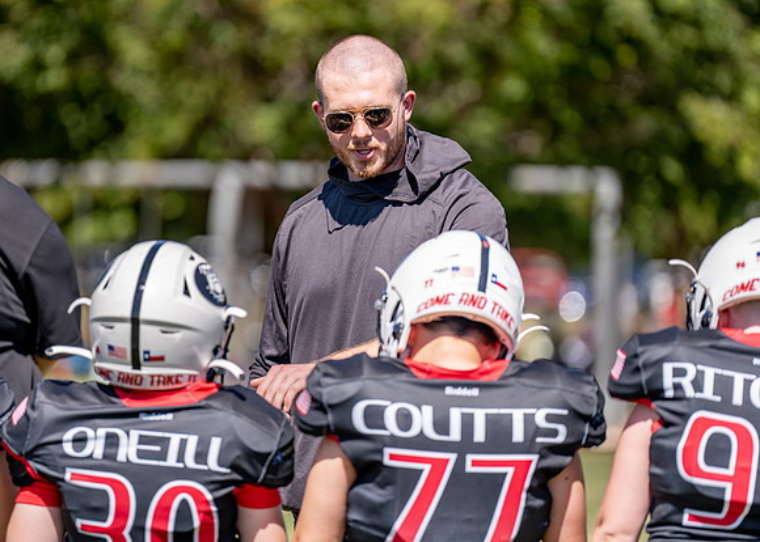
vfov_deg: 5.8
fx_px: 5384
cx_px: 344
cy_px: 246
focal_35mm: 249
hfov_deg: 8.1
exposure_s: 1/1600
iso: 100
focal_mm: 200
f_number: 2.8
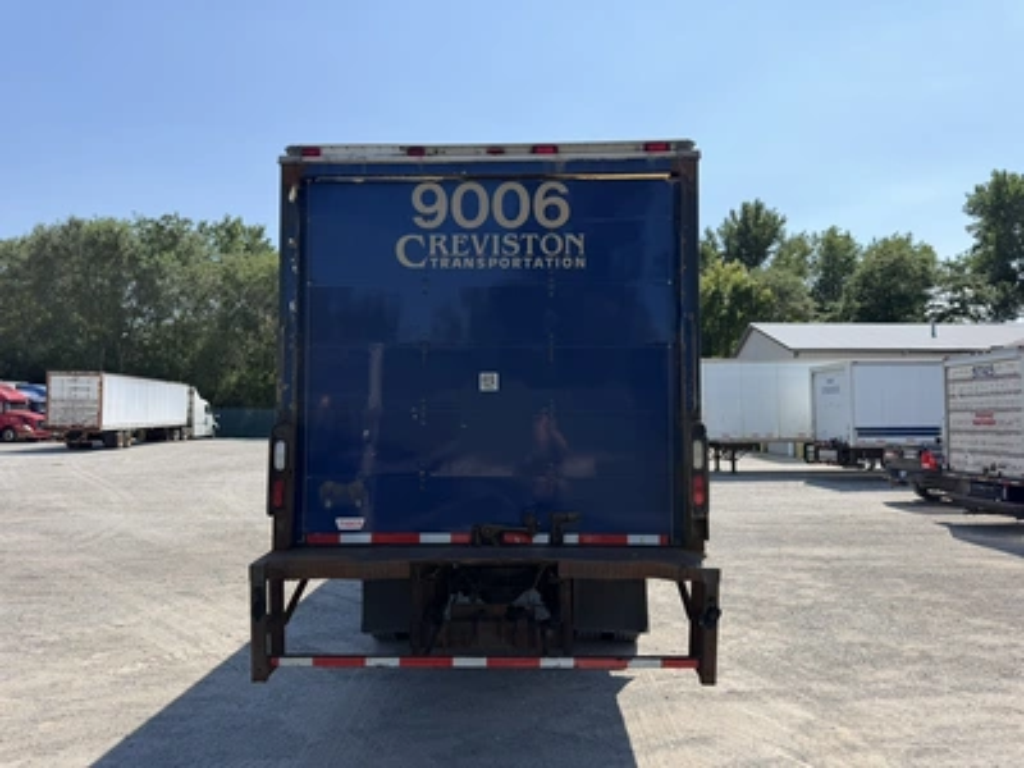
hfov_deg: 71.6
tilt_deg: +5.4
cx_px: 512
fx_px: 710
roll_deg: -2.3
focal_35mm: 24
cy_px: 384
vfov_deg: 56.8
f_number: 1.78
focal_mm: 6.76
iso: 80
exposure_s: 1/4167
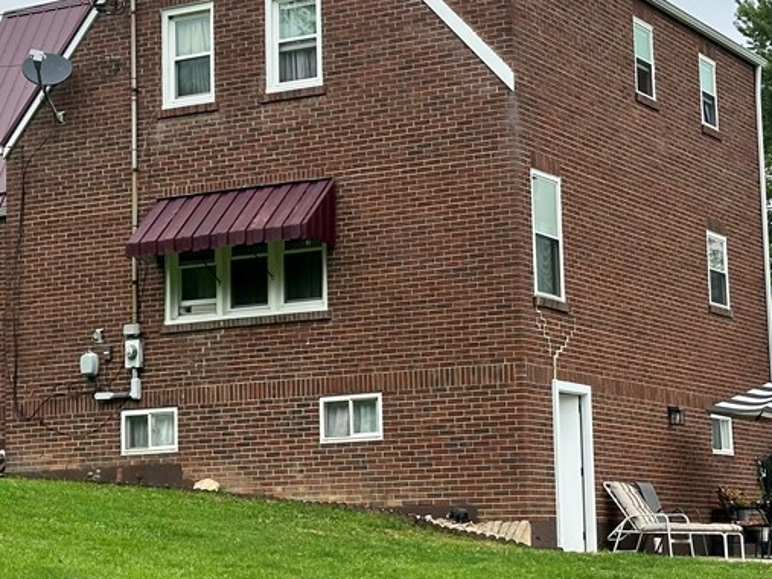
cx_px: 353
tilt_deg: +10.6
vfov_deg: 15.2
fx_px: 2163
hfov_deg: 20.2
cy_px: 226
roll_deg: +0.9
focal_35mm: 97
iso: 64
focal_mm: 6.86
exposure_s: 1/2114
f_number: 1.78
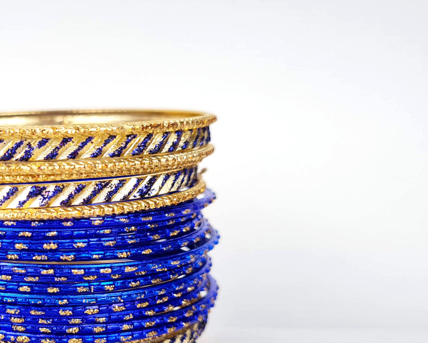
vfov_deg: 29.5
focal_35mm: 51
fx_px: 646
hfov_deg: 34.9
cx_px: 55
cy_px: 231
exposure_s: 1/273
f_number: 1.8
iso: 50
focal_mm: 5.4
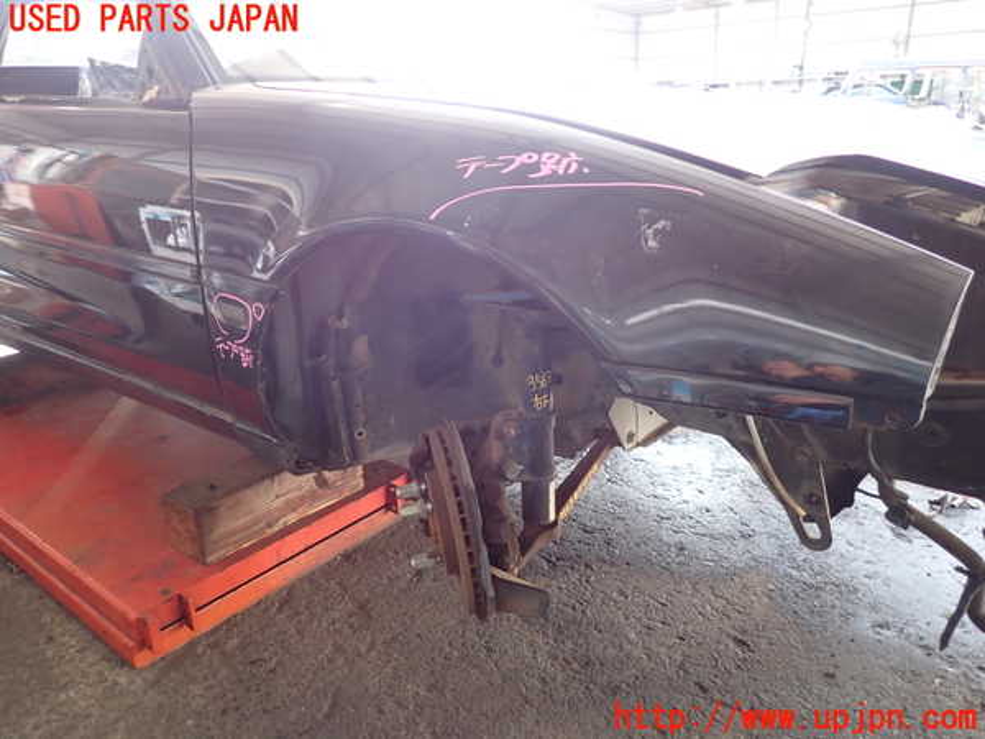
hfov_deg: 69.4
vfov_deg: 54.9
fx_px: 711
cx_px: 492
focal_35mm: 25
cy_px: 370
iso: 200
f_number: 2
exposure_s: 1/80
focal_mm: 4.5
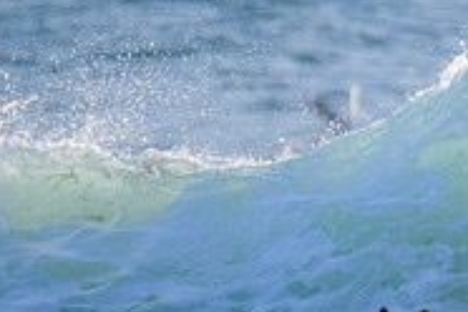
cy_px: 223
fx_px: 44314
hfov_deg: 0.6
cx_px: 788
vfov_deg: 0.4
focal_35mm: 3409
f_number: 13
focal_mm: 800
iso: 1600
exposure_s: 1/2000
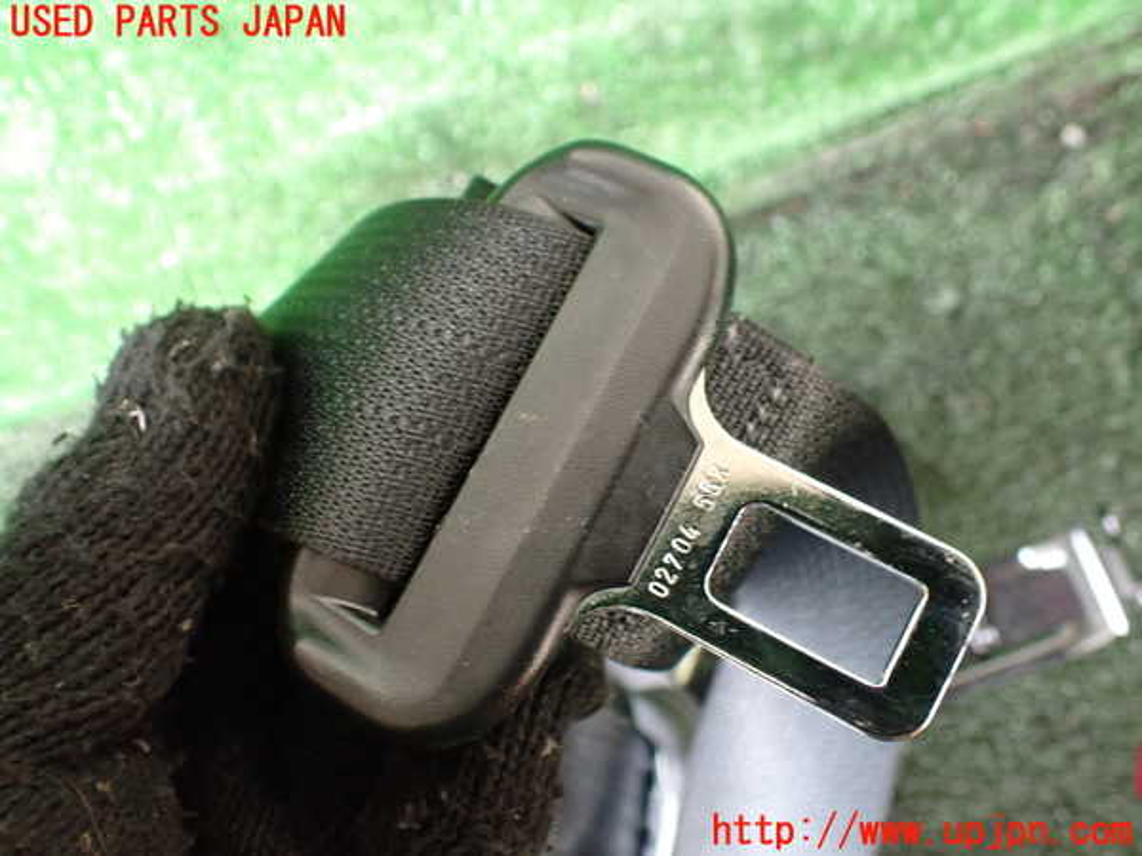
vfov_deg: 46.8
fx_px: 990
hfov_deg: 60.0
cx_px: 571
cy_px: 428
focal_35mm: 30
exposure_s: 1/30
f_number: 2.3
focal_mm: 5.4
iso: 800
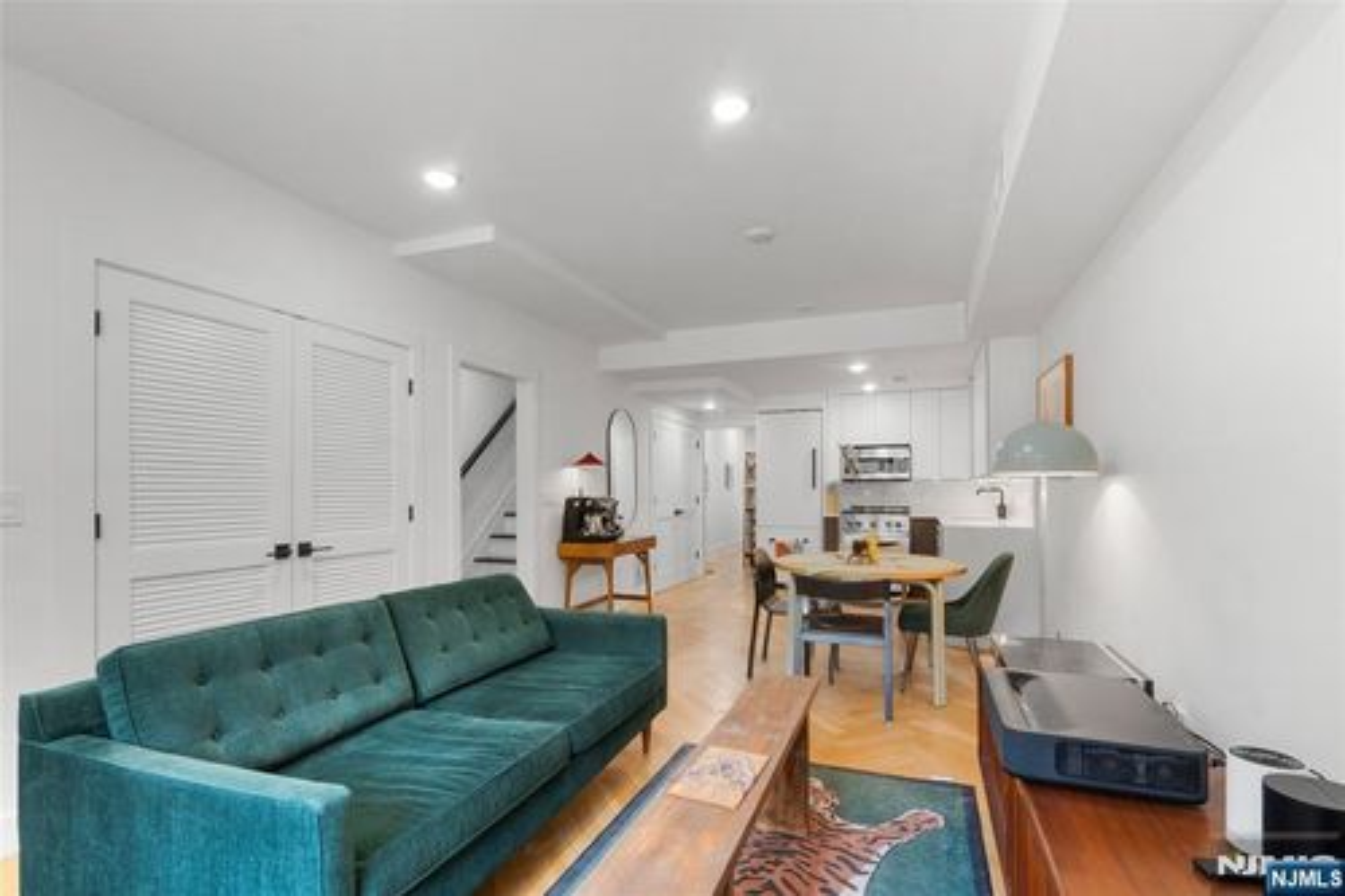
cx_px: 672
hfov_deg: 96.8
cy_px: 448
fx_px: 598
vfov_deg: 73.7
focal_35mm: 16
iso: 250
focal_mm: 16
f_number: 10
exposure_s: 1/1.67
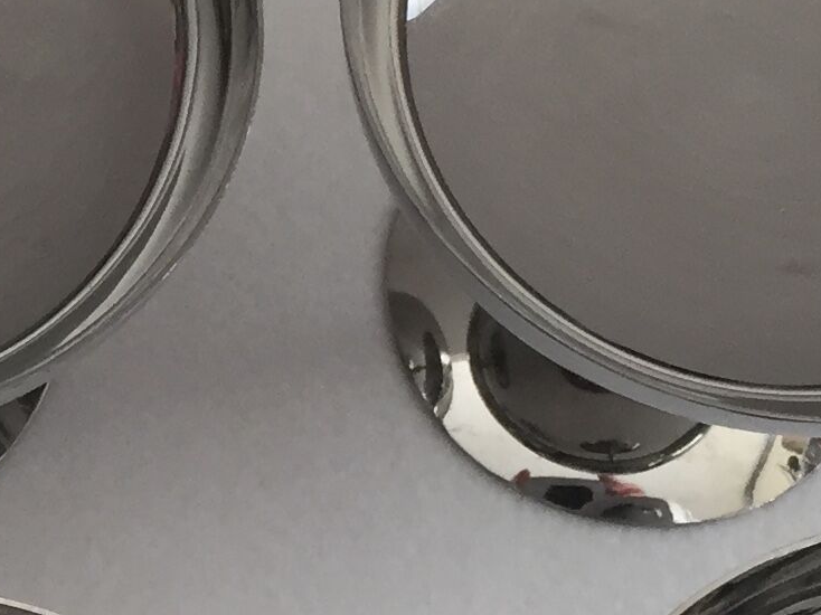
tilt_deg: -69.6
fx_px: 3059
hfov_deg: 14.7
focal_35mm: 129
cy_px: 517
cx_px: -191
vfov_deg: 11.4
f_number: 2.2
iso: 32
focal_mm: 4.15
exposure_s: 1/33
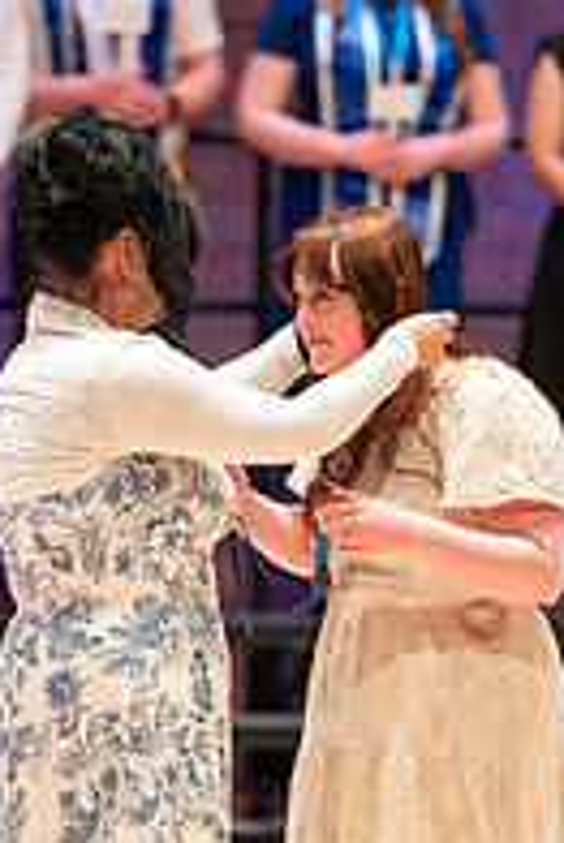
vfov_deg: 4.5
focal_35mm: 459
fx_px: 10767
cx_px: 215
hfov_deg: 3.0
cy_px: 658
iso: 1000
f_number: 2.8
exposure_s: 1/200
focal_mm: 200
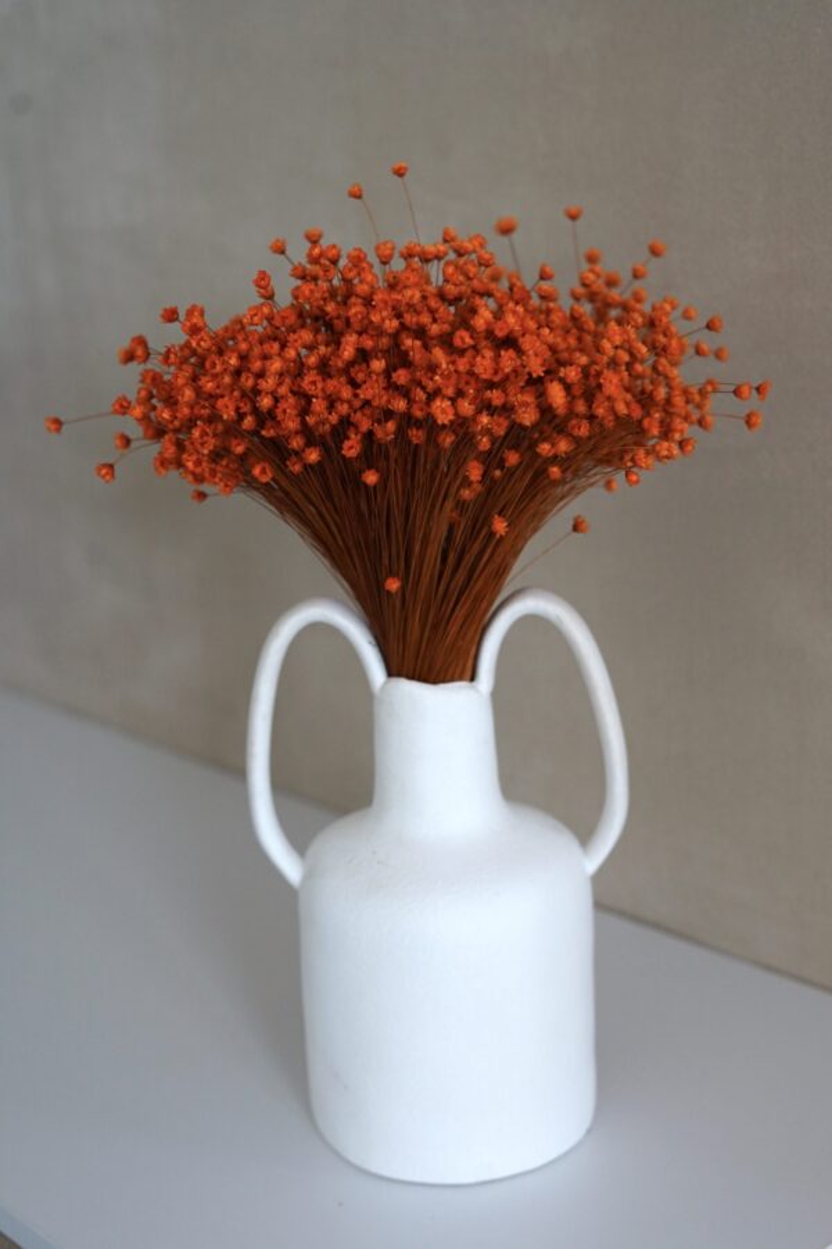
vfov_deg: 39.6
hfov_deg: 27.0
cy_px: 624
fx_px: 1733
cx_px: 416
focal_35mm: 50
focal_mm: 50
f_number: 4
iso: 1000
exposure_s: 1/160
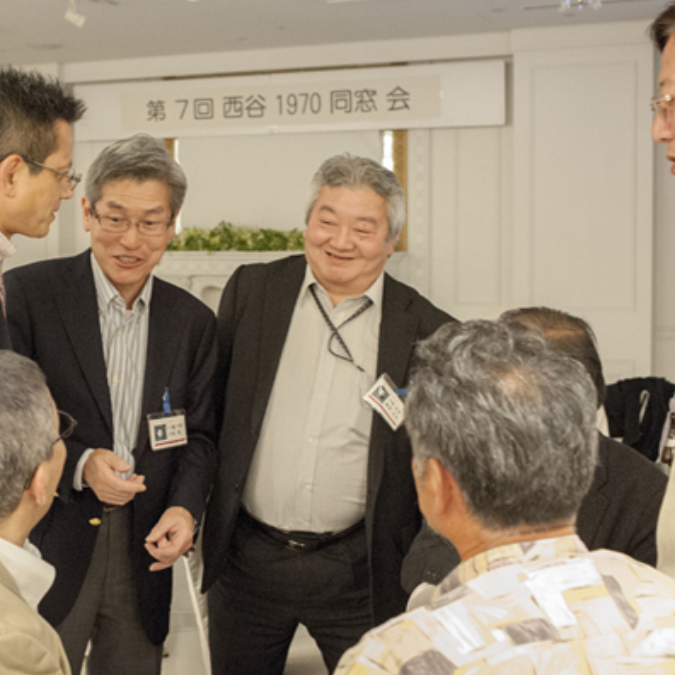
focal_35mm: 48
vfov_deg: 35.3
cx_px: 216
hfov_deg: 35.0
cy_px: 315
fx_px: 1059
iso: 6400
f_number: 5.6
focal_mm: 35
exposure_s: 1/100
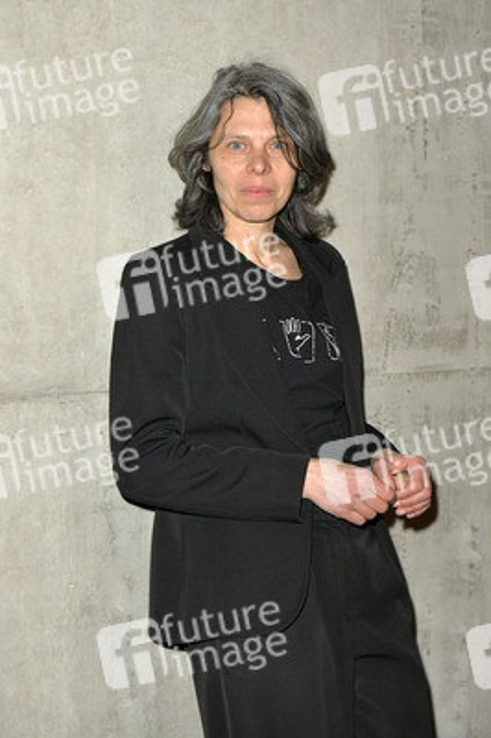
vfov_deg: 30.5
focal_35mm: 66
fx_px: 1352
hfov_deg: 20.6
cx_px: 246
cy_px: 369
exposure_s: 1/250
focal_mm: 66
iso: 3200
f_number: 5.6
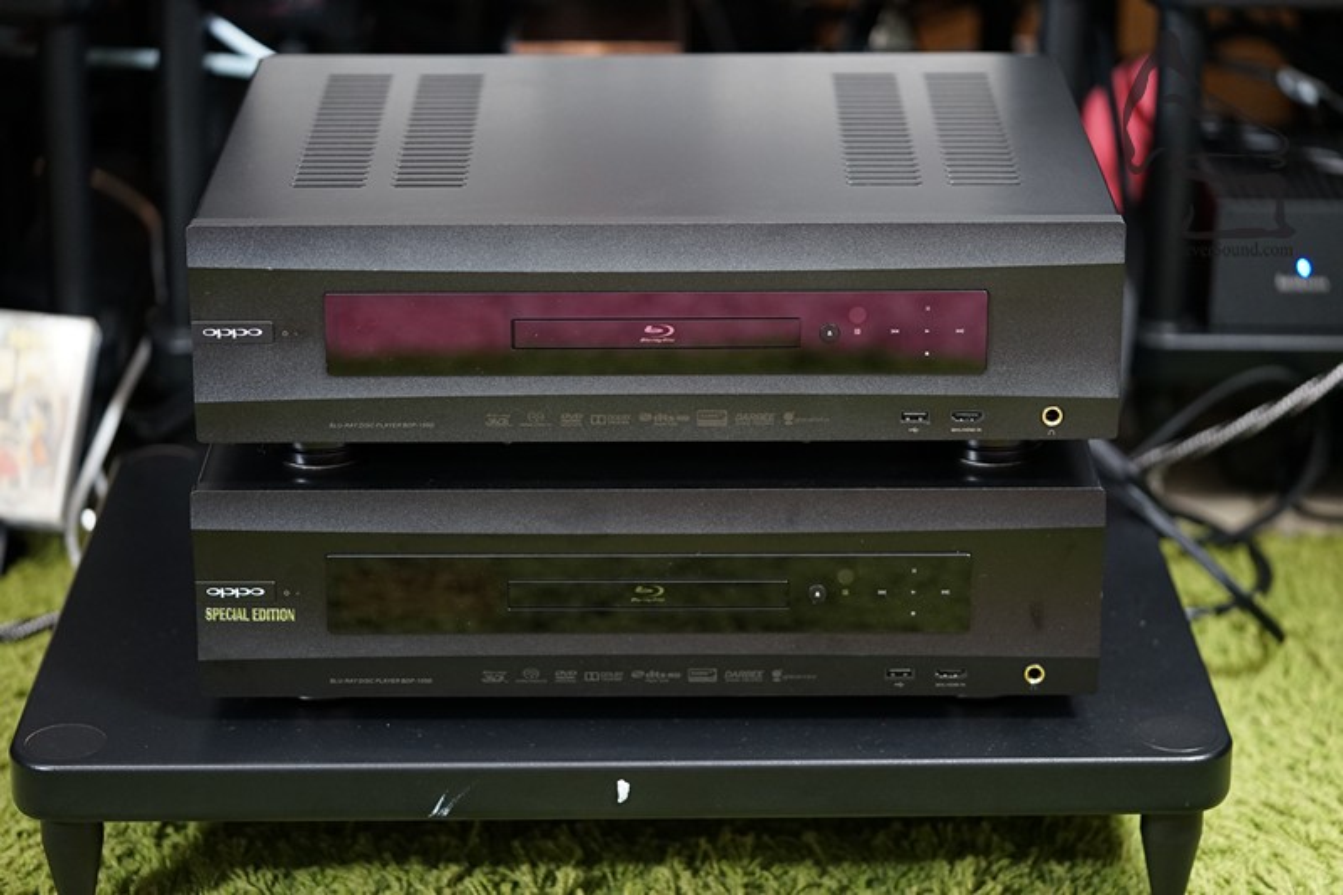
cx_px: 672
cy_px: 448
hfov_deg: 22.6
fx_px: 3357
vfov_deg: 15.2
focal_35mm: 90
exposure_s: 1/100
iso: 1600
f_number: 2.8
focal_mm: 90
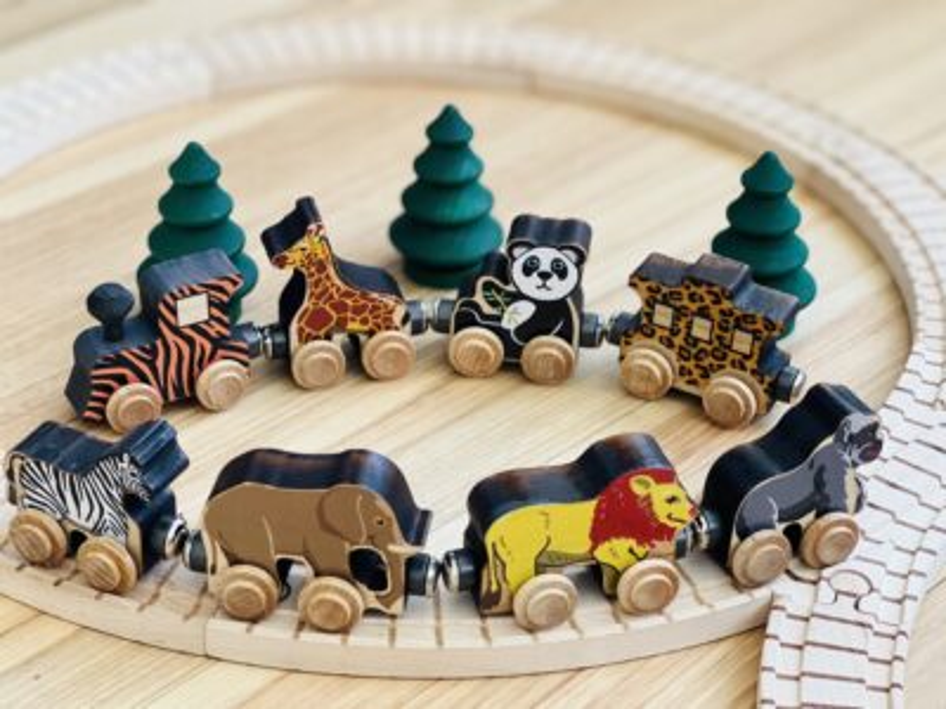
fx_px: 2104
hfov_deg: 25.3
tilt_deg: -32.8
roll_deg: -2.3
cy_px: 354
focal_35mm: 77
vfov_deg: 19.1
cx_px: 473
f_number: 2.8
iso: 200
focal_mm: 9
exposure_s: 1/40
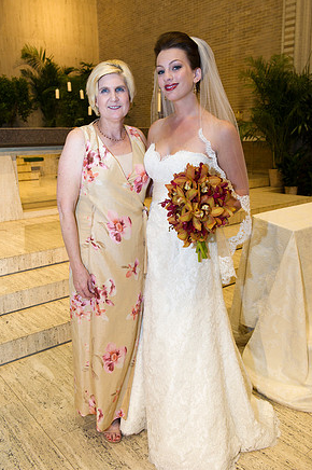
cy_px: 231
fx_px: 430
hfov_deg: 39.9
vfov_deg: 57.3
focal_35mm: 33
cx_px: 157
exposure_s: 1/60
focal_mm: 32
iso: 800
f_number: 5.6
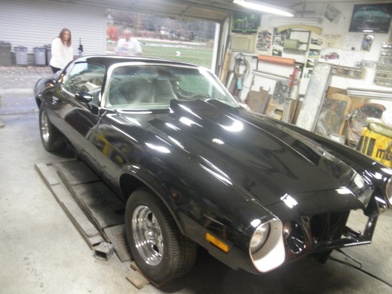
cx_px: 196
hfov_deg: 63.4
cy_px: 147
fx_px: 317
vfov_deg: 49.7
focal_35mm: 28
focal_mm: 5
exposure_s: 1/4
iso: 400
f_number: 3
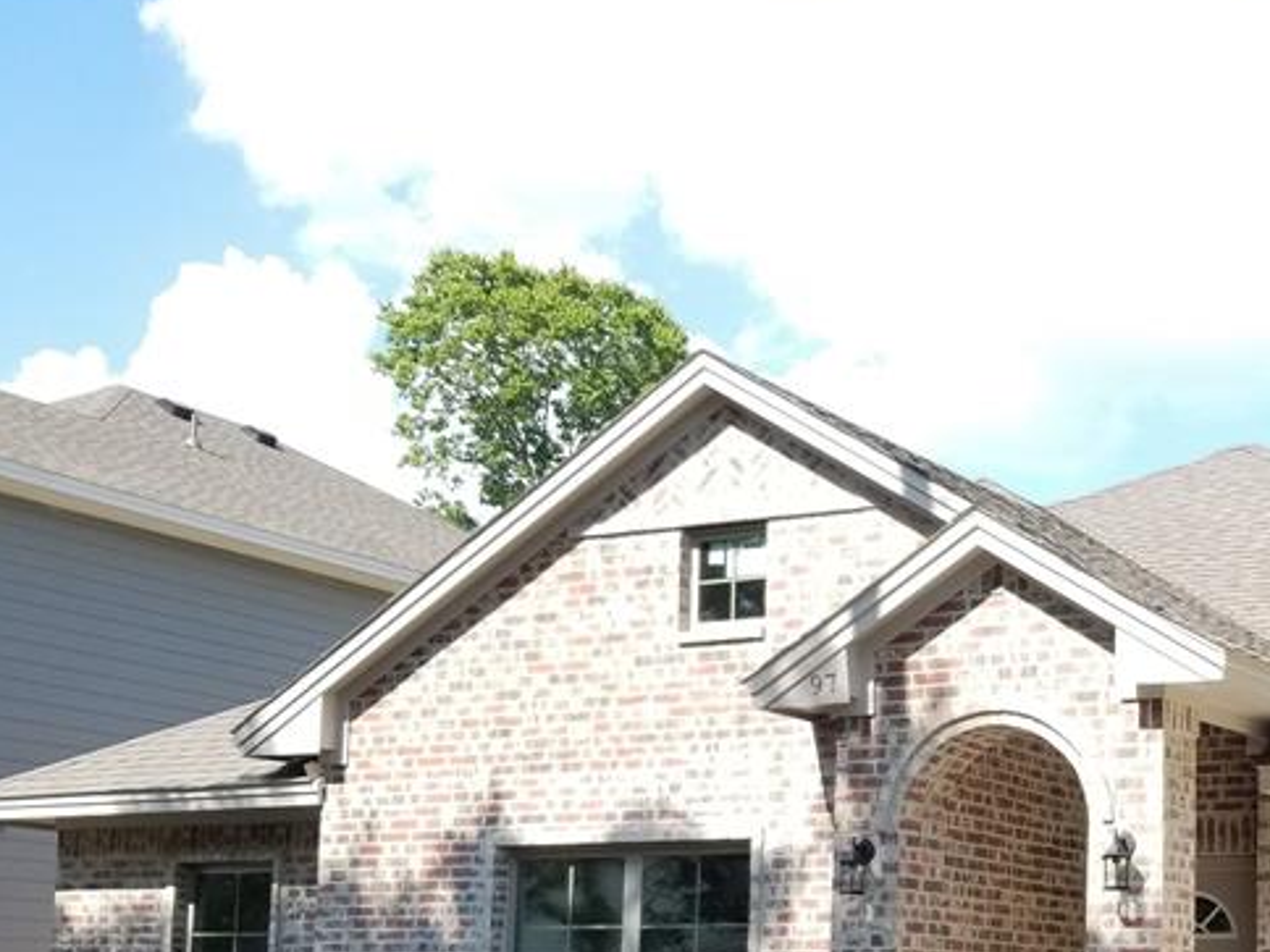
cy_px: 800
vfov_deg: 25.9
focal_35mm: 55
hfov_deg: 33.4
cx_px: 1105
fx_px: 2018
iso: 50
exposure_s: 1/970
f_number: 1.7
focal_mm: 4.3
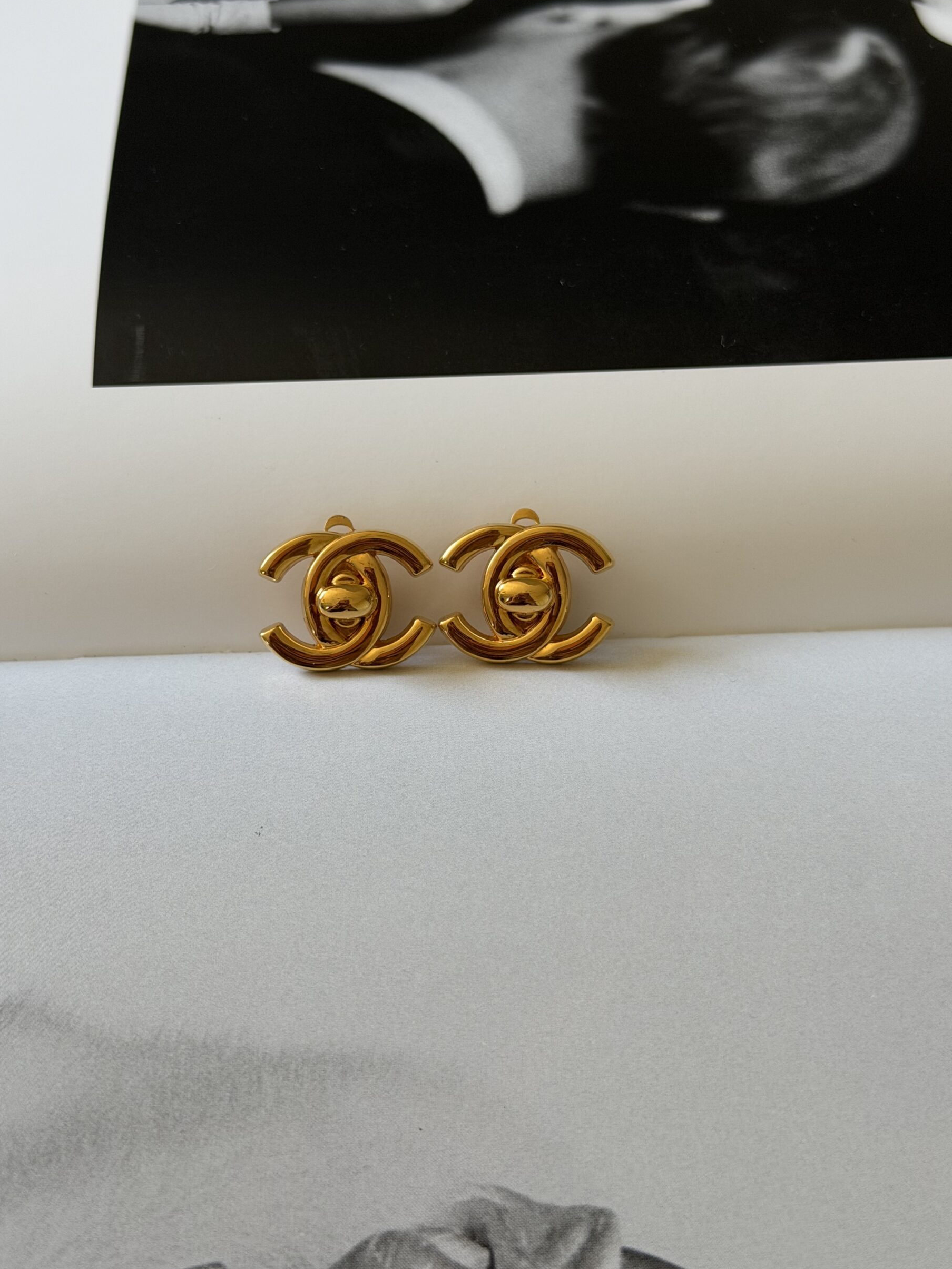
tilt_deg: -56.0
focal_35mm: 51
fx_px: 1870
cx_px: 463
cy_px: 599
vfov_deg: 37.5
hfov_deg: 28.6
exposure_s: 1/221
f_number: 1.78
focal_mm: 6.76
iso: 50
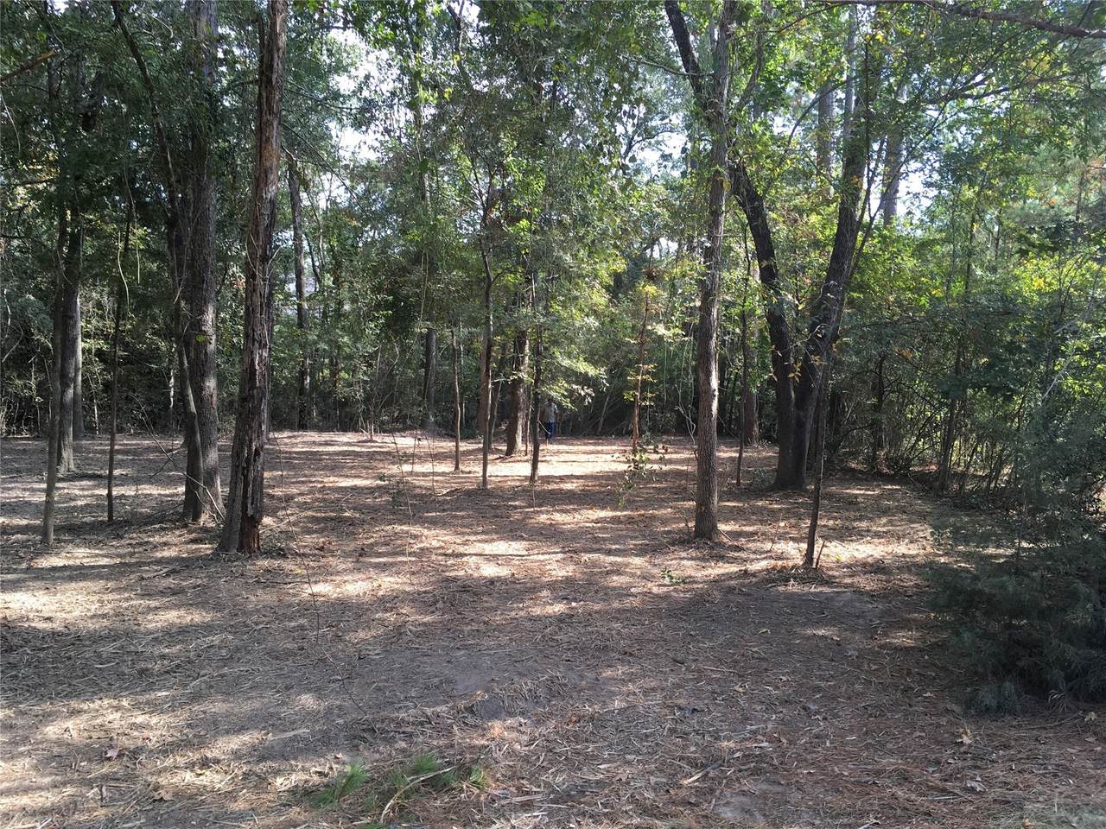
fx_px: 927
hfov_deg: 61.7
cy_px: 414
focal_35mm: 29
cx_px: 553
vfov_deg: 48.2
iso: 25
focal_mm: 4.15
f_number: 2.2
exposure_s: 1/127
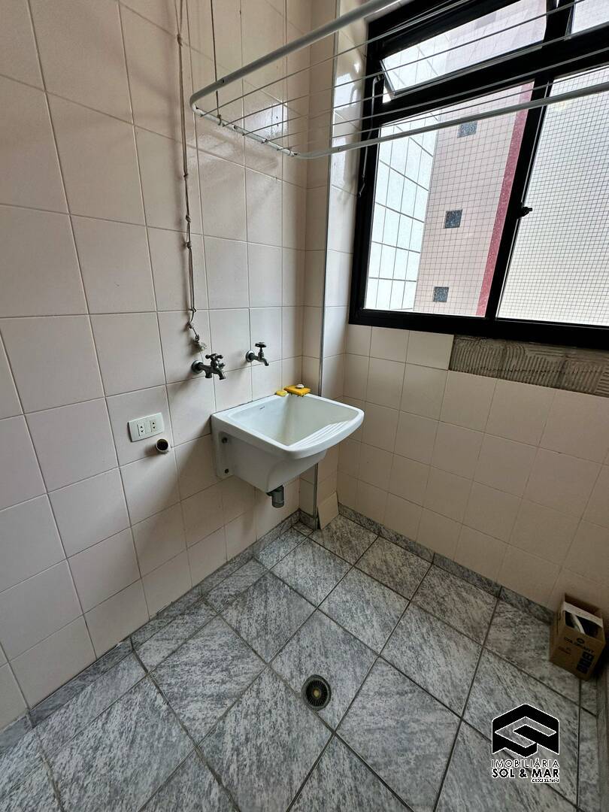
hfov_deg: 85.7
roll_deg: -2.3
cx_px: 304
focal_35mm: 14
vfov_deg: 102.1
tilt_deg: -20.2
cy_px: 406
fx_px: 328
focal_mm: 2.22
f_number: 2.2
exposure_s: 1/295
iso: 40
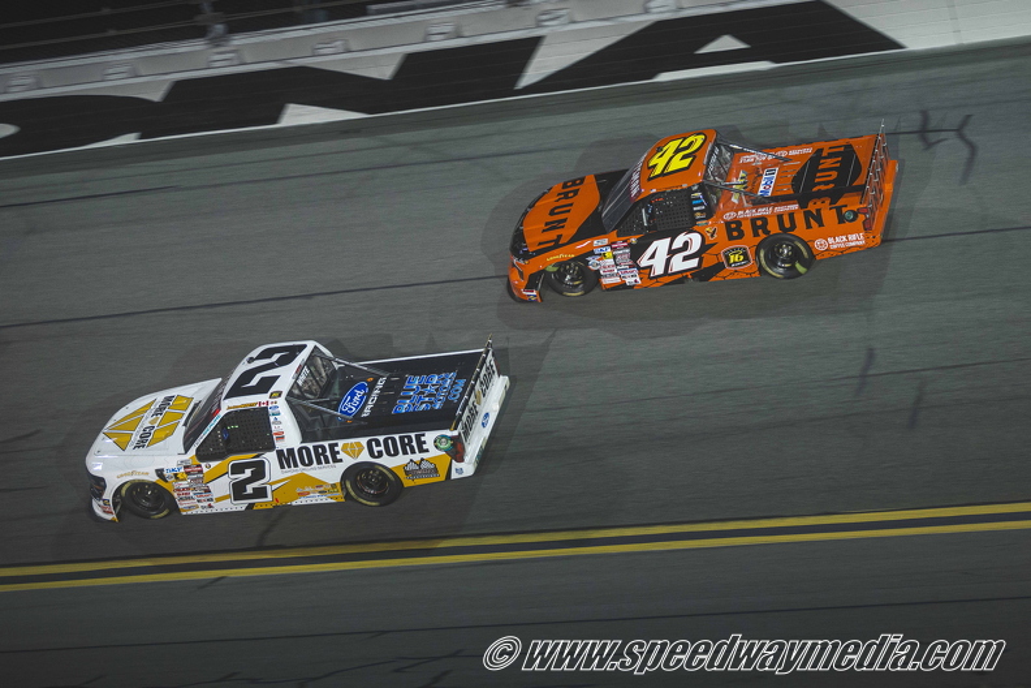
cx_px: 516
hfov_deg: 28.8
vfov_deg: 19.5
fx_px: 2005
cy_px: 344
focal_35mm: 70
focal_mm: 70
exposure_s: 1/320
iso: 1000
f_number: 2.8
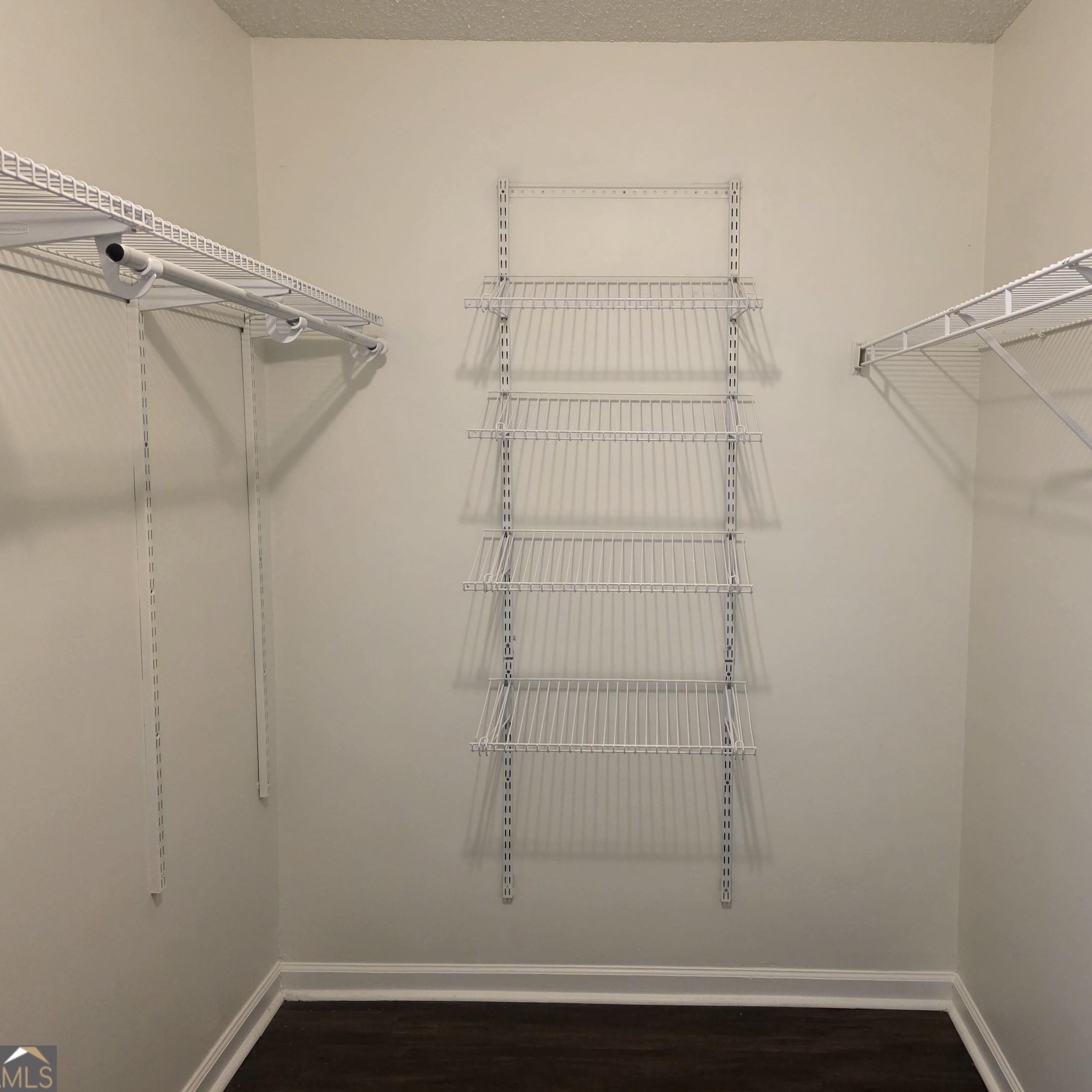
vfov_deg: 57.3
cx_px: 640
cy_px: 538
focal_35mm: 28
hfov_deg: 57.0
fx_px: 999
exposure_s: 1/120
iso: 400
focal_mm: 6.3
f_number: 1.7
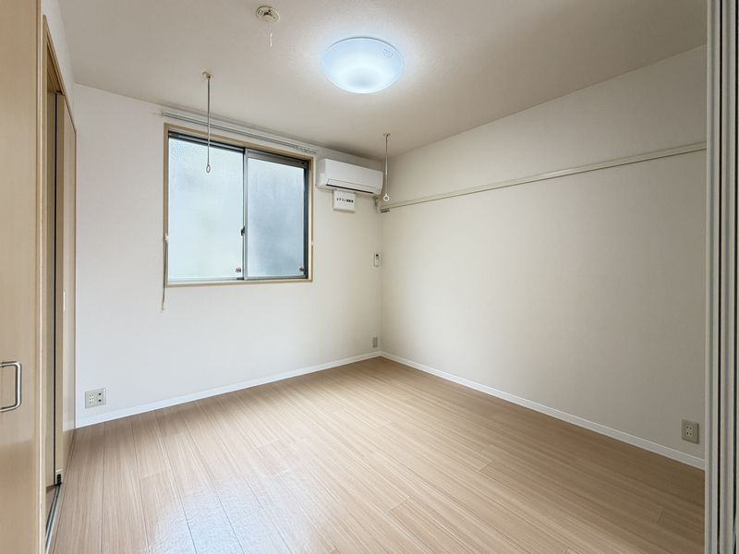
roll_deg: +1.6
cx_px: 370
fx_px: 299
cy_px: 277
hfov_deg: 102.1
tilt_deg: -3.2
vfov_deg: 85.7
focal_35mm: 14
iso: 250
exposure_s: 1/121
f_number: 2.2
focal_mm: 2.22
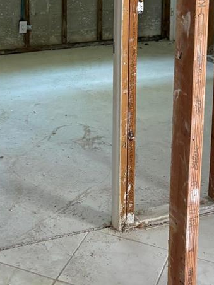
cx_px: 63
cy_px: -21
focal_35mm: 69
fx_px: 569
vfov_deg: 26.2
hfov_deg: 21.2
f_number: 1.6
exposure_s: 1/60
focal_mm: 5.96
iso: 125
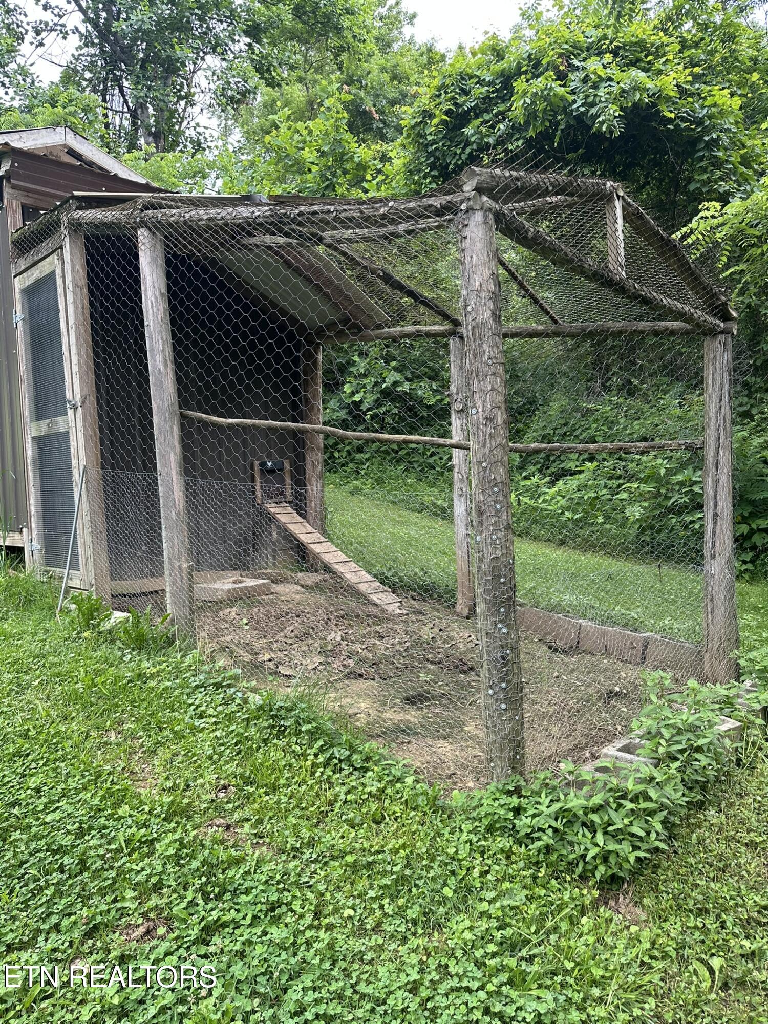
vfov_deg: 71.6
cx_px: 384
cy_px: 512
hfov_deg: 56.8
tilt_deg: -2.0
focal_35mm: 24
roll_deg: +2.0
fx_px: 710
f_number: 1.78
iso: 64
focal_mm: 6.86
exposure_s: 1/213
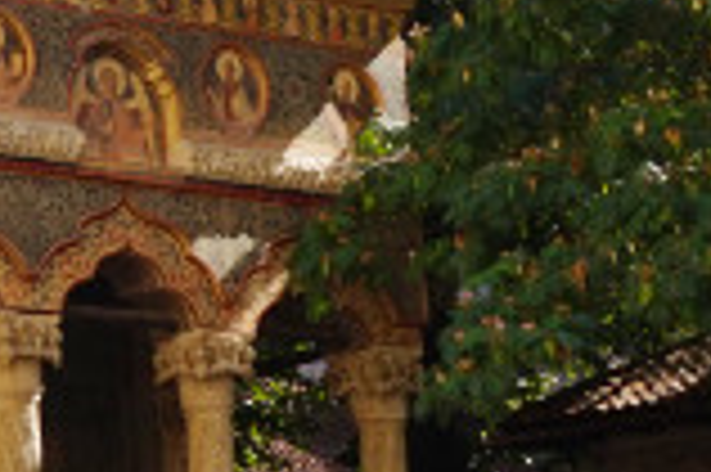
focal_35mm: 145
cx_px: -472
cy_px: 303
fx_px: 2852
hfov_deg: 13.1
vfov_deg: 9.5
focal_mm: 19
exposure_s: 1/80
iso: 100
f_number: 11
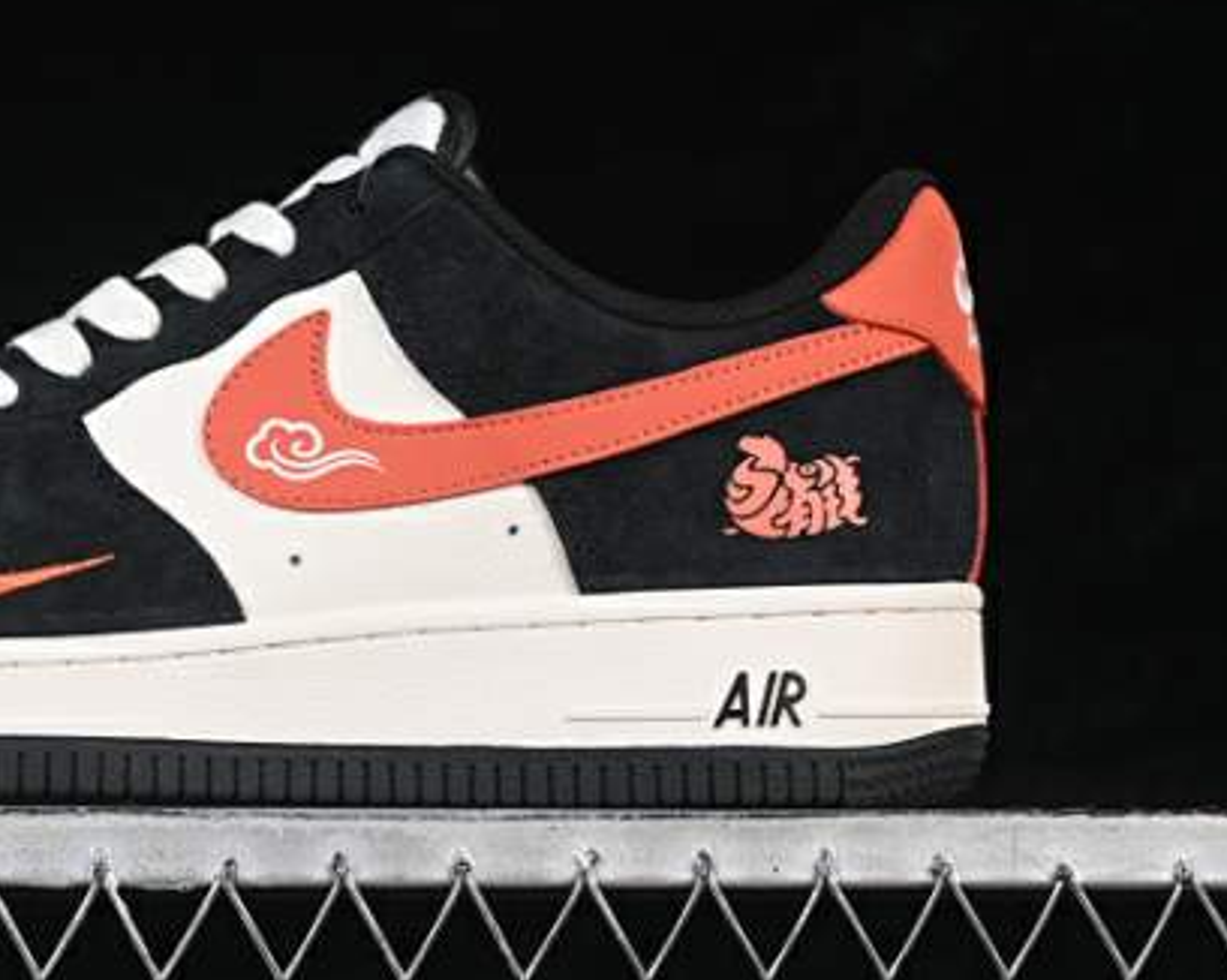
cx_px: 274
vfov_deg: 12.2
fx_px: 4573
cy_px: 352
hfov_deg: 15.2
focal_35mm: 126
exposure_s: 1/80
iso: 160
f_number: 7.1
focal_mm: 50
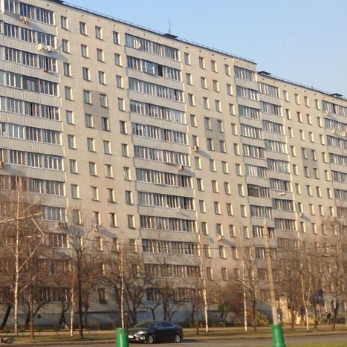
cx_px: -92
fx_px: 851
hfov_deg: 21.1
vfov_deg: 23.0
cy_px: 117
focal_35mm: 75
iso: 50
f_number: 2.4
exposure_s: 1/763
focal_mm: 4.12
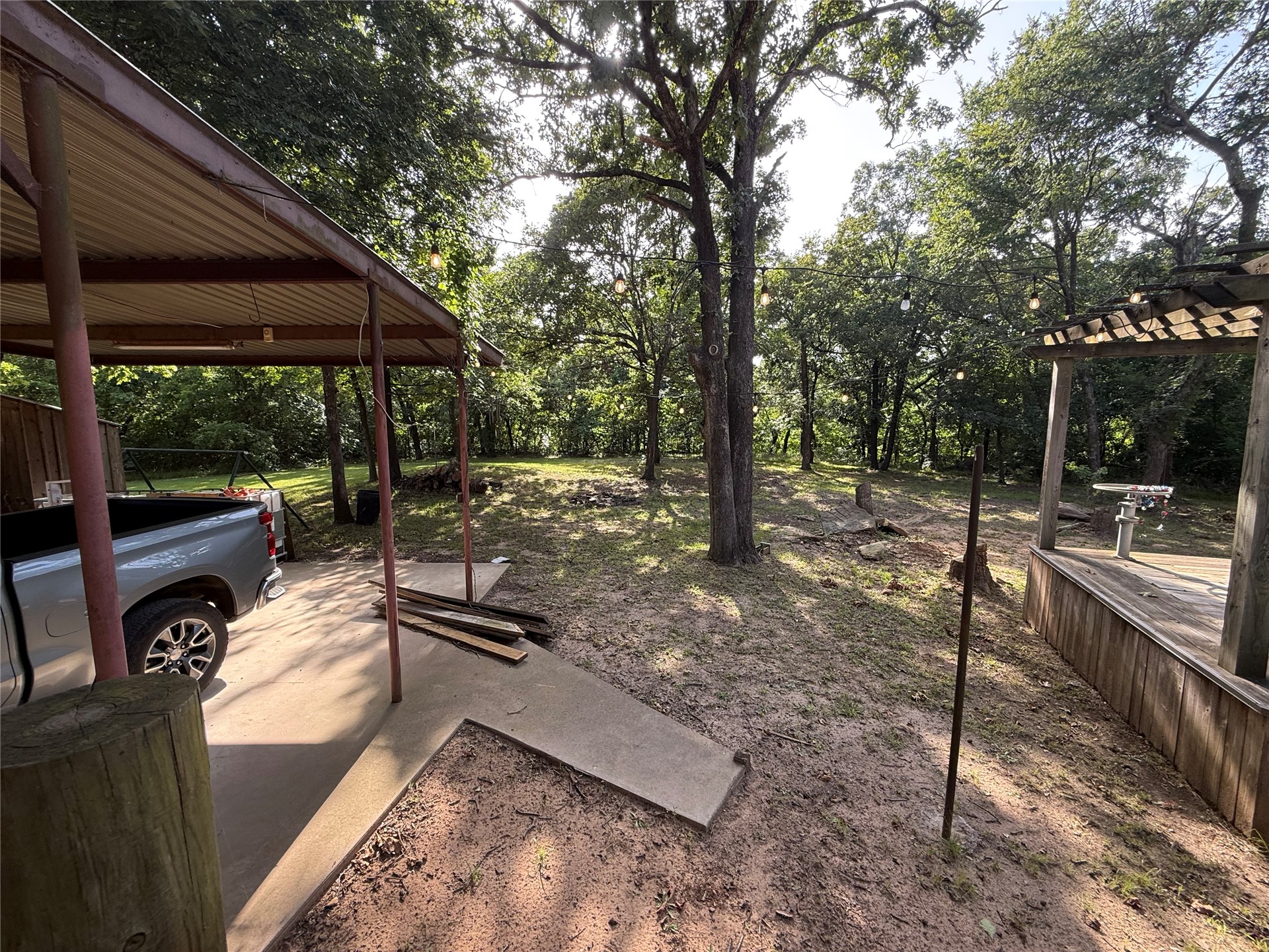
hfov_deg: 102.1
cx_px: 634
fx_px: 513
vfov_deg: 85.7
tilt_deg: -6.2
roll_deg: +0.3
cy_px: 476
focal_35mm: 14
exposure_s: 1/148
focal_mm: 2.22
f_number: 2.2
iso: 64
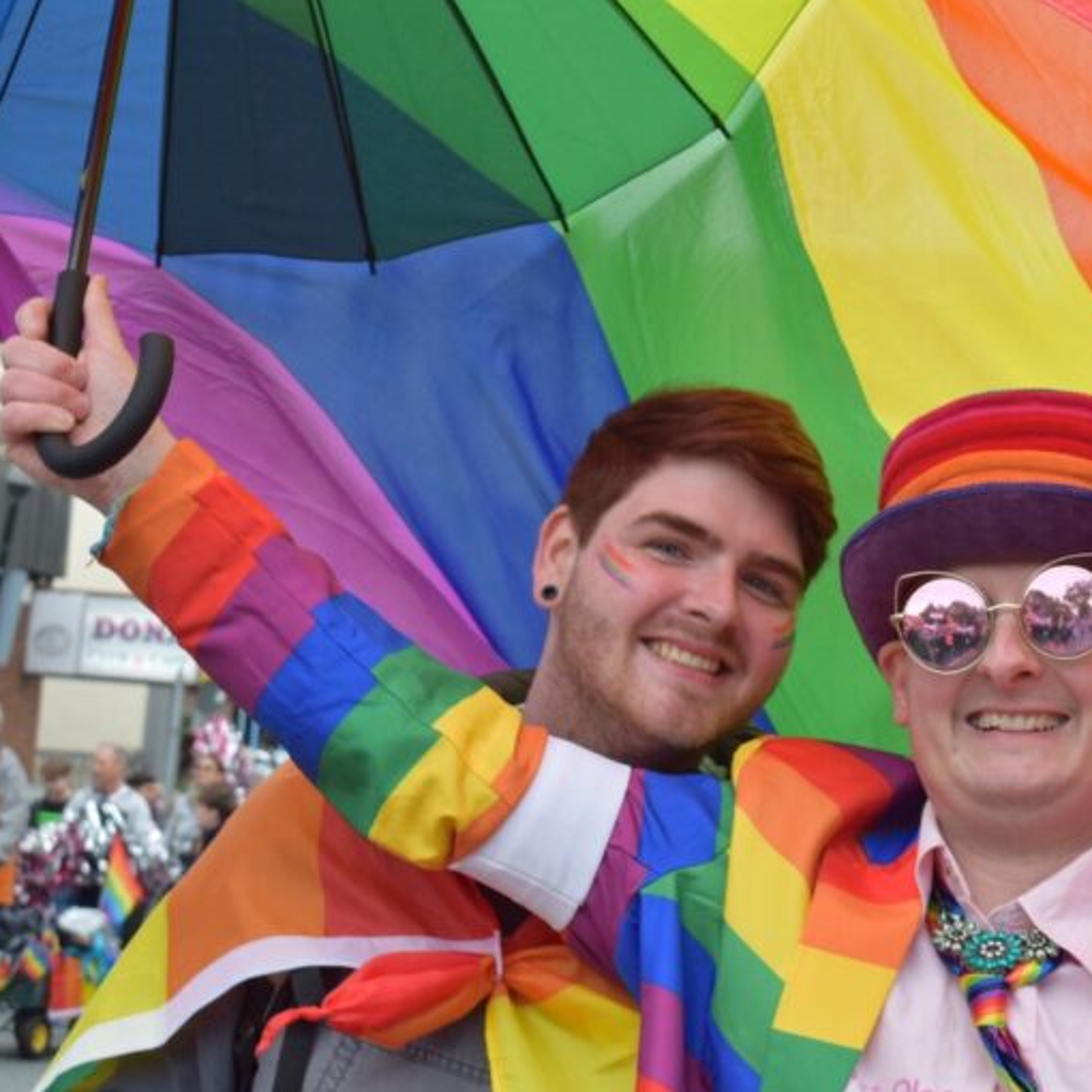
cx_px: 782
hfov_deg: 23.5
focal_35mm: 73
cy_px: 546
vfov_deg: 23.7
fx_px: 2605
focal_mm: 38
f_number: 7.1
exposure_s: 1/200
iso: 400
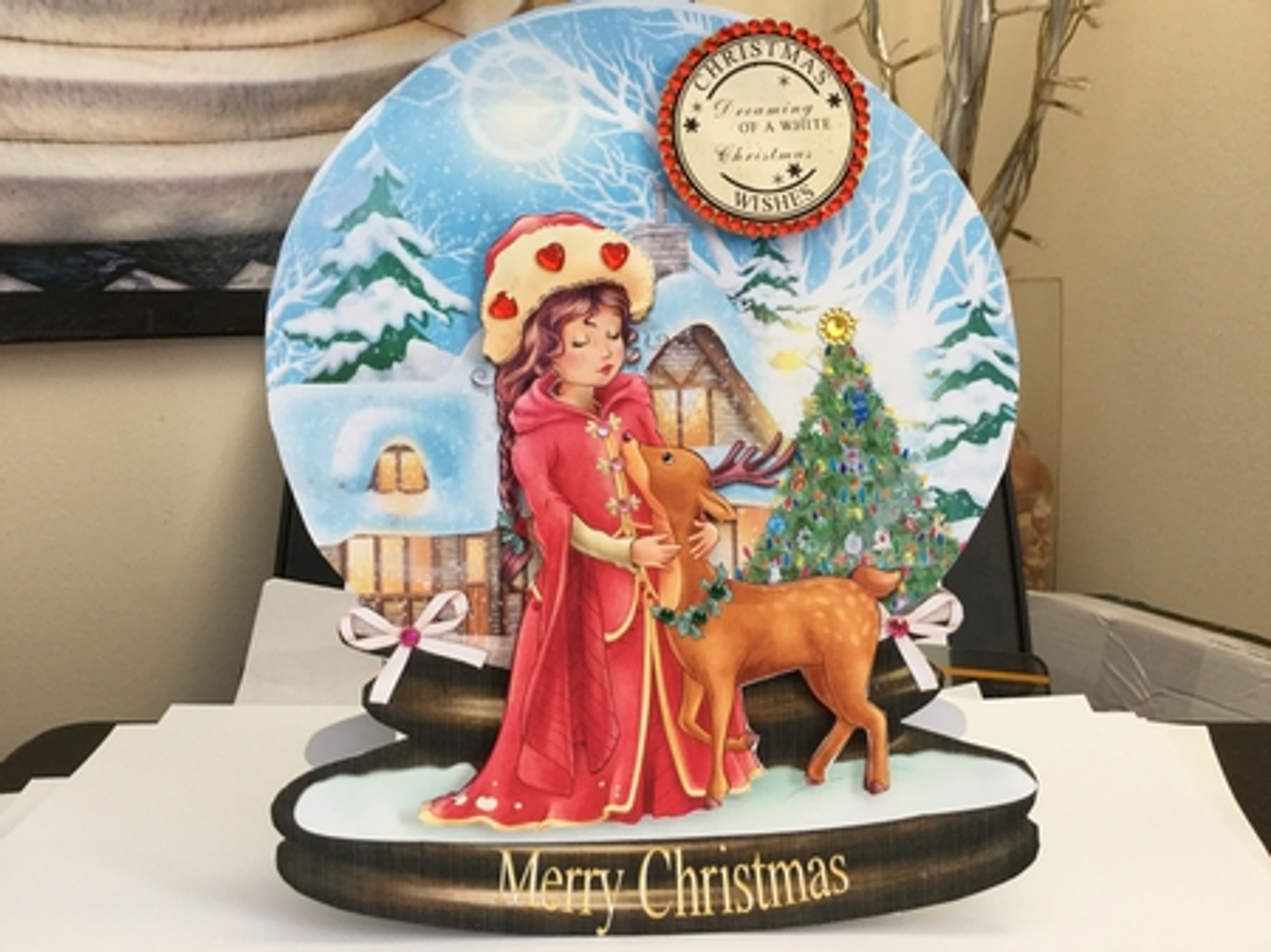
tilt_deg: -11.8
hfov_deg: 58.4
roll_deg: -0.2
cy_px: 476
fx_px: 1138
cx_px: 636
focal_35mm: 31
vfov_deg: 45.4
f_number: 2.4
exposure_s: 1/33
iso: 80
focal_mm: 3.3
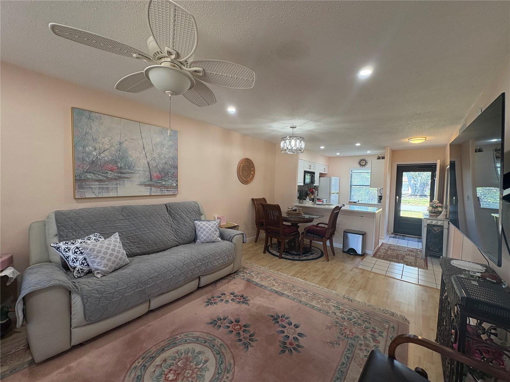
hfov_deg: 102.1
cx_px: 255
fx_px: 206
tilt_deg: -1.6
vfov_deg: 85.7
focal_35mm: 14
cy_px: 191
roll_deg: -1.2
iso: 200
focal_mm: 2.22
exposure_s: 1/120
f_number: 2.2
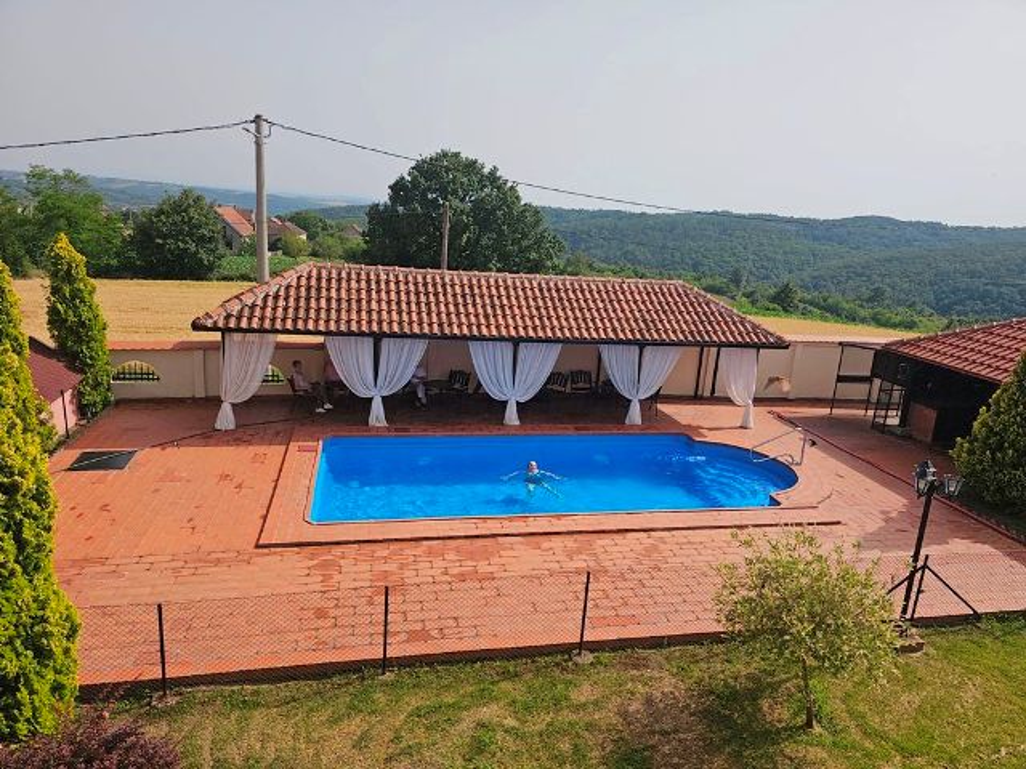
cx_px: 513
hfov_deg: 73.9
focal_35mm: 23
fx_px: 682
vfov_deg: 58.9
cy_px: 384
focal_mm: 6.3
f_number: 1.7
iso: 10
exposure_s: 1/1129
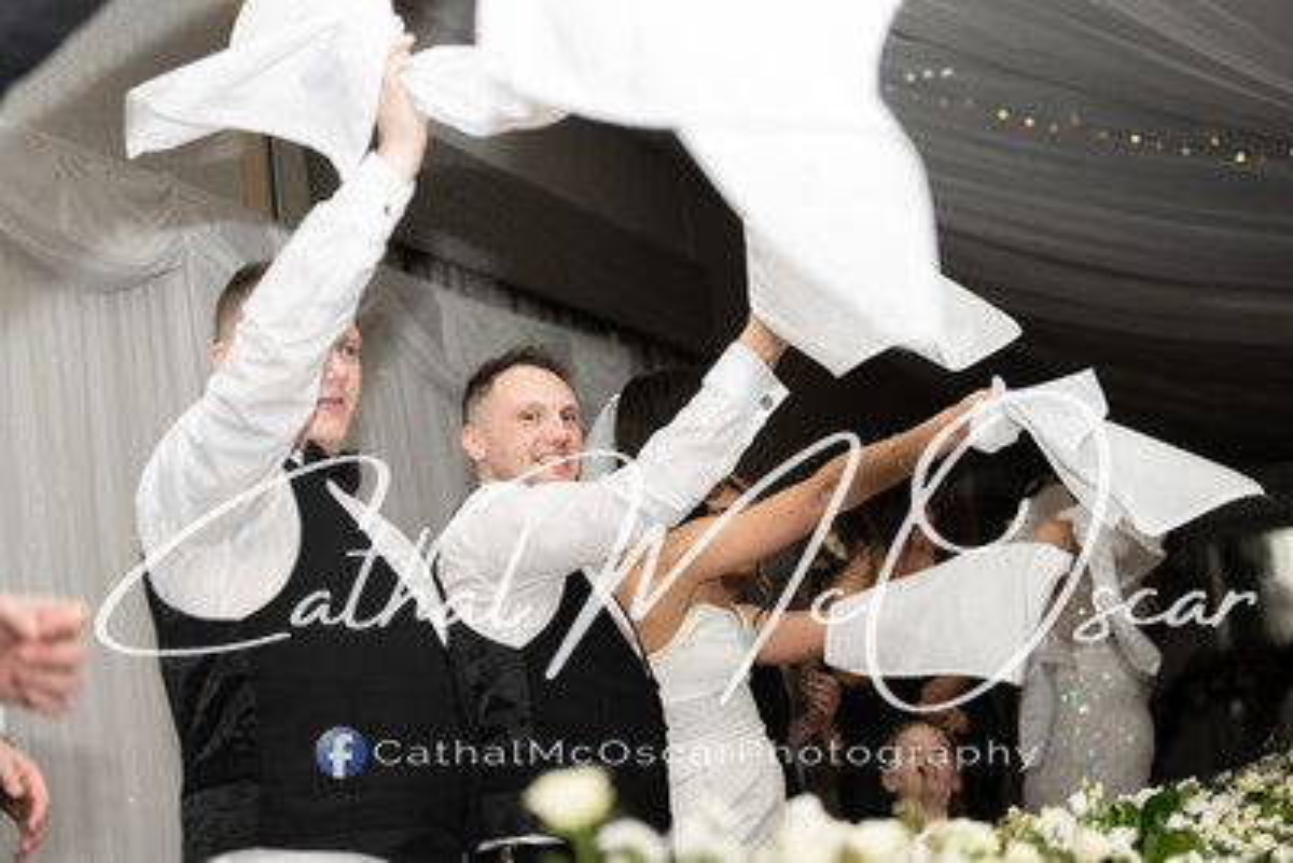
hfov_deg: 28.8
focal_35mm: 70
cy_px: 432
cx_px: 646
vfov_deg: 19.5
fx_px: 2515
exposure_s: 1/160
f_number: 2.8
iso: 400
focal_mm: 70
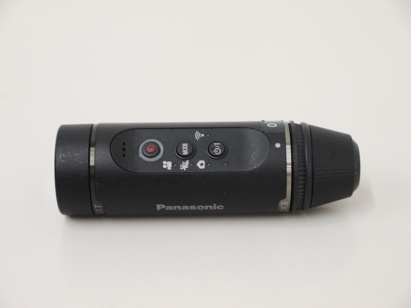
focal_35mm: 90
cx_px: 206
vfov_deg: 16.4
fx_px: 1069
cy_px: 154
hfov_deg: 21.8
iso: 800
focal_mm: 45
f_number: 5.6
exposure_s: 1/40
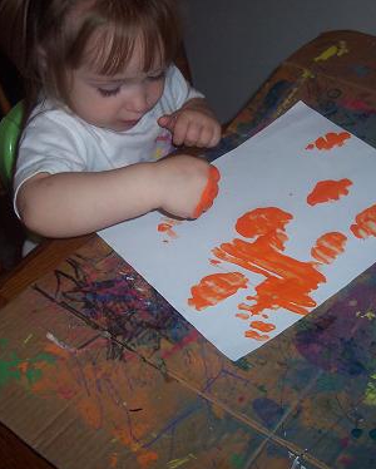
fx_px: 680
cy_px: 236
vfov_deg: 38.0
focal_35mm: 49
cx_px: 234
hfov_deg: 30.8
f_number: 2.8
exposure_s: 1/60
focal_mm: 5.6
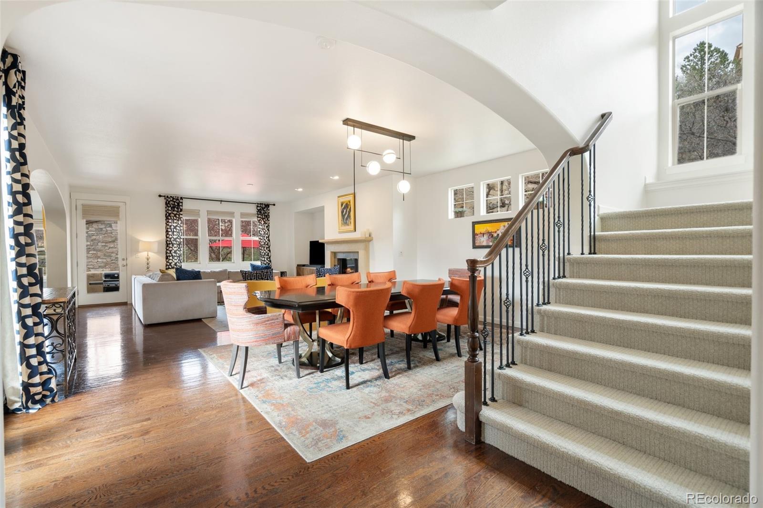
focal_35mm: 16
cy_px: 254
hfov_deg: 96.7
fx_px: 339
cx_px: 382
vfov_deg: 73.7
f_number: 6.3
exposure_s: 1/1.67
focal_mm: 16
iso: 100
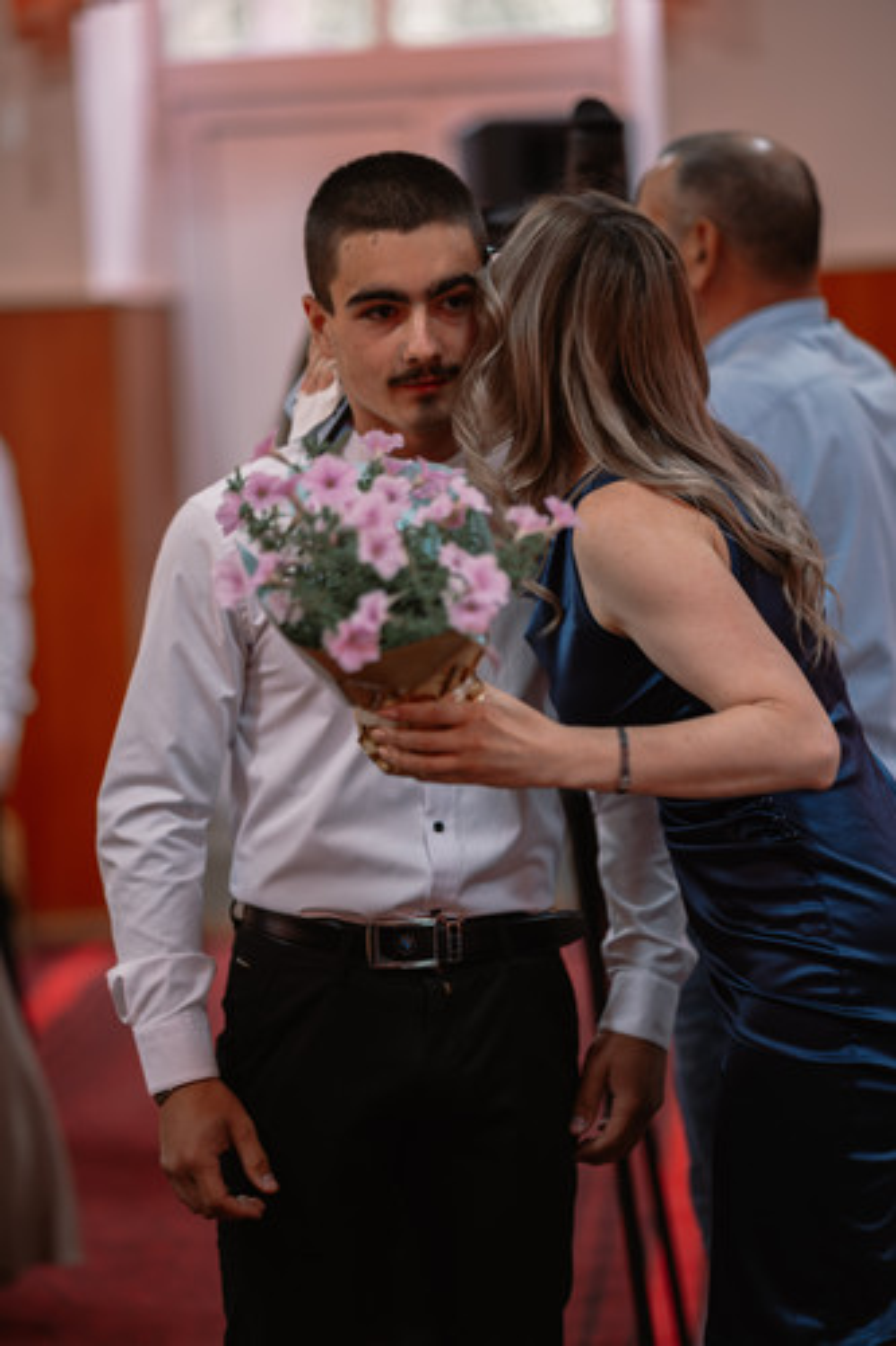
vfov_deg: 23.9
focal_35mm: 85
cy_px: 673
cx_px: 448
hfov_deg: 16.1
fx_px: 3175
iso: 250
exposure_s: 1/250
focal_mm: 85
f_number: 1.4
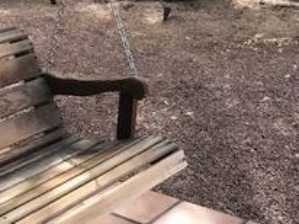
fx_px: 751
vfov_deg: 16.7
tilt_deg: -12.9
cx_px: 35
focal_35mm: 87
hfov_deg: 22.0
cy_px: 15
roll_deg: +2.2
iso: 20
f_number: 1.8
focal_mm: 3.99
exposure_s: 1/204
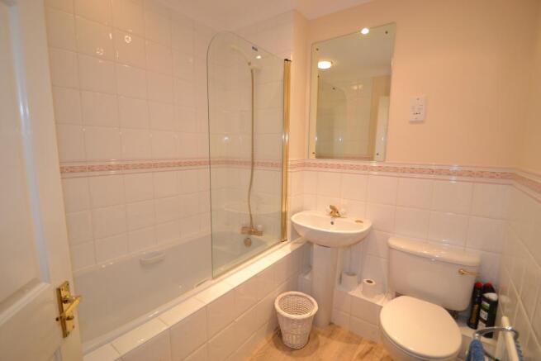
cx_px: 270
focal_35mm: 15
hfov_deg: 100.4
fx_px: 225
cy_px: 180
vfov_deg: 77.4
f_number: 4
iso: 400
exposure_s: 1/60
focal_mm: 10
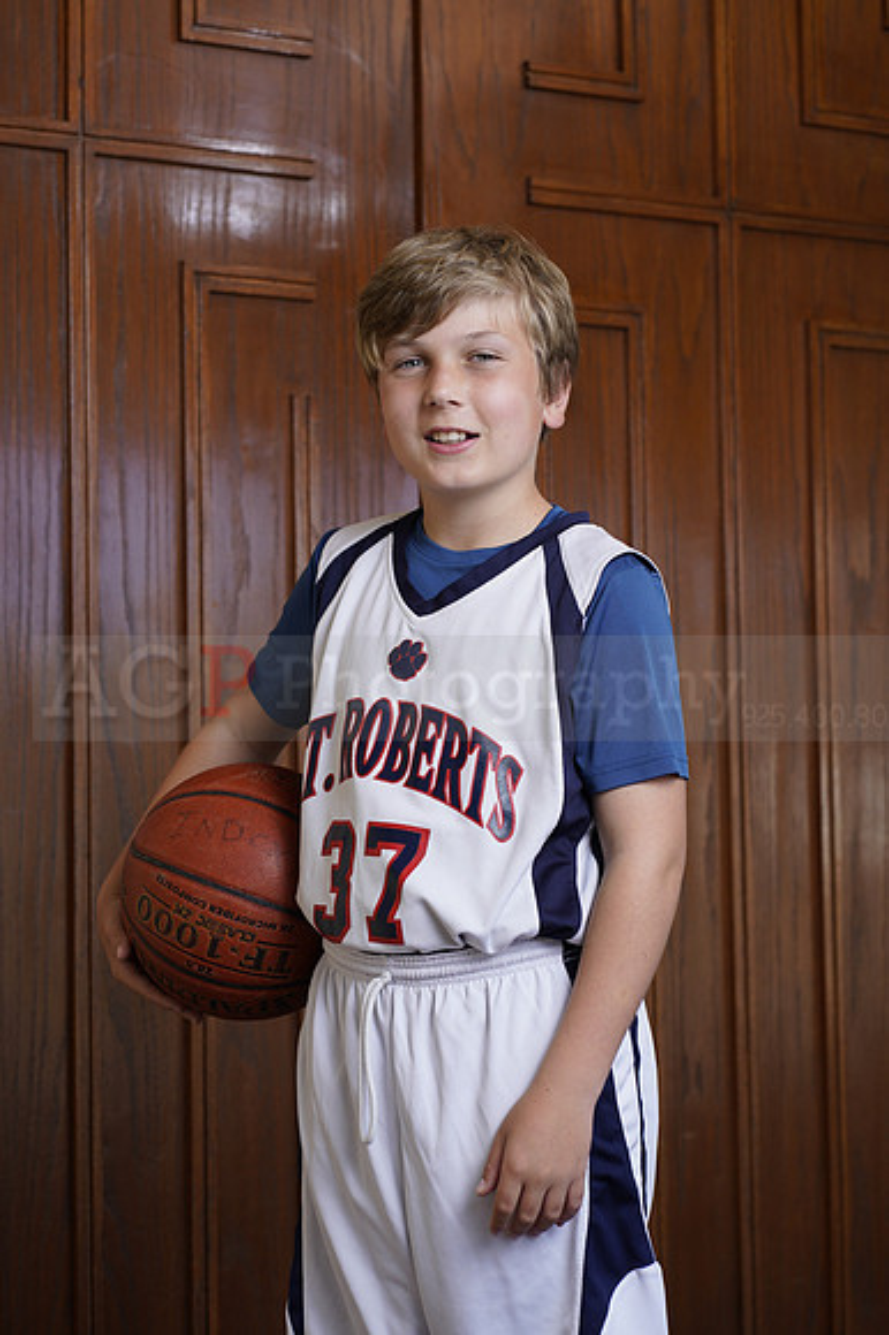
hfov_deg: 16.1
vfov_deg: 23.9
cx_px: 444
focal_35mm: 85
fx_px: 3152
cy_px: 668
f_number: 5.6
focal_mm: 85
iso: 200
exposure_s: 1/250
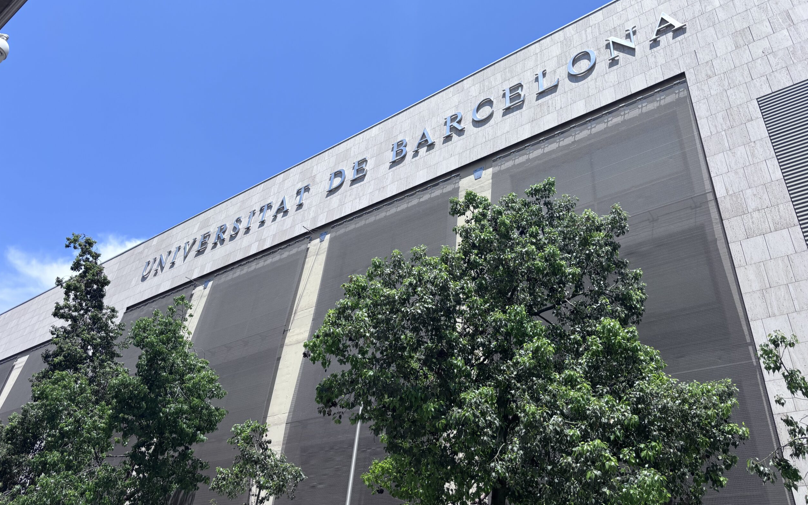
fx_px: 617
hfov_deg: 66.5
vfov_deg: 44.5
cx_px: 407
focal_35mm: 28
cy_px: 226
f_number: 1.6
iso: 50
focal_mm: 5.96
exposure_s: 1/3413
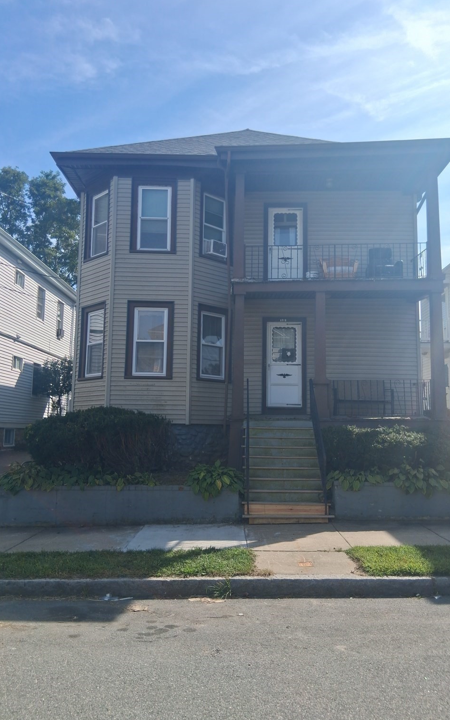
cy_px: 357
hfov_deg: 44.5
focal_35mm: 28
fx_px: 549
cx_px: 232
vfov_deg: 66.5
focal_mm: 3.98
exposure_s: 1/940
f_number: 1.8
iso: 25
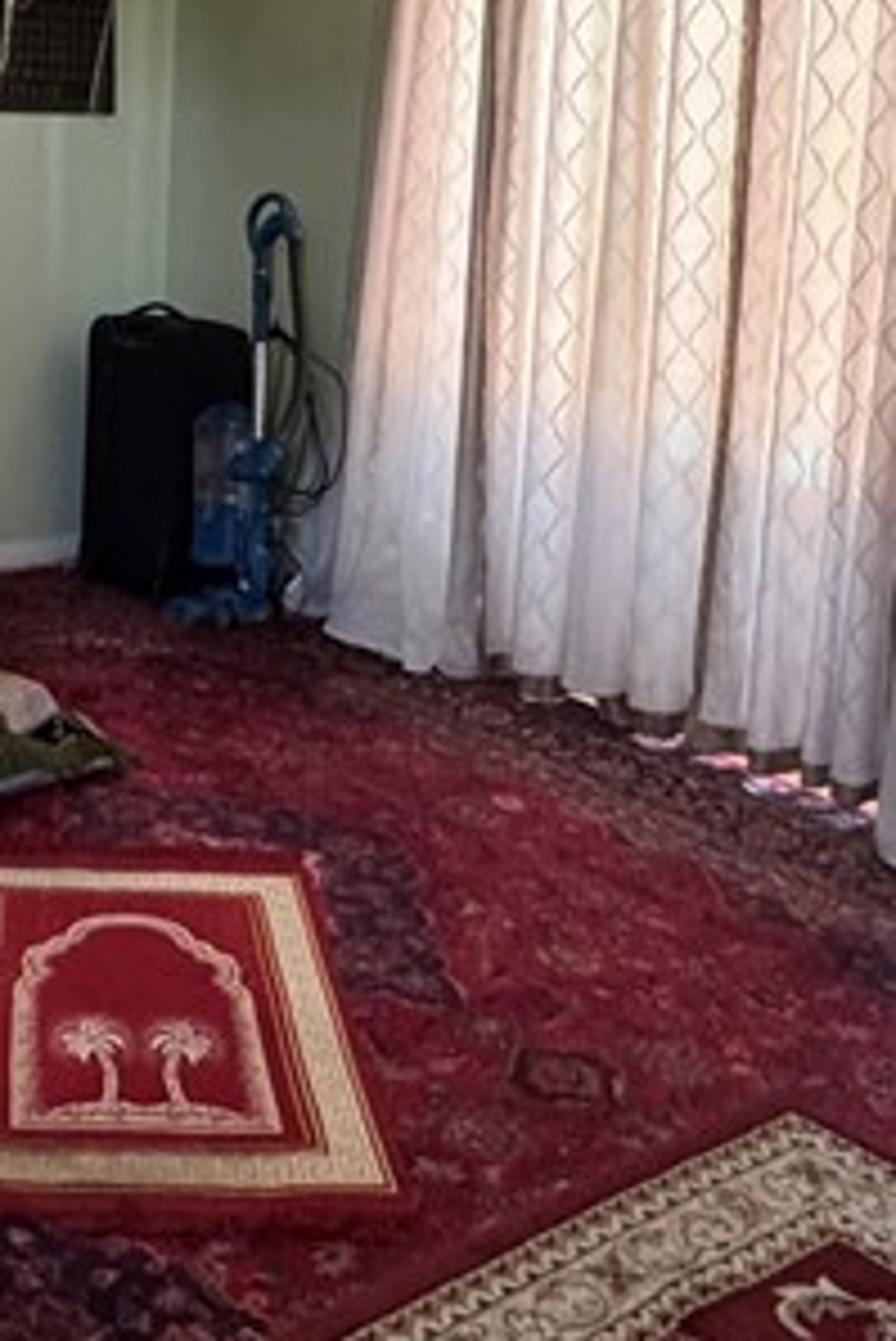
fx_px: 1864
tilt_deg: -10.1
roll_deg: -1.9
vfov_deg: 38.7
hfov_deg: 26.3
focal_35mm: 50
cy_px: 364
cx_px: 122
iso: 320
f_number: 2.2
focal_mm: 2.22
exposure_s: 1/75
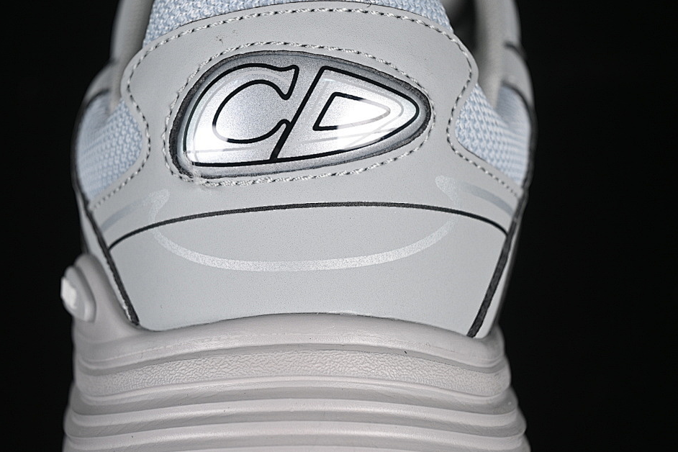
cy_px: 203
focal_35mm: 86
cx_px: 294
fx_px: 1620
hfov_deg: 23.6
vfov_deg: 15.9
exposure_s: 1/60
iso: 160
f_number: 6.3
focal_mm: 50
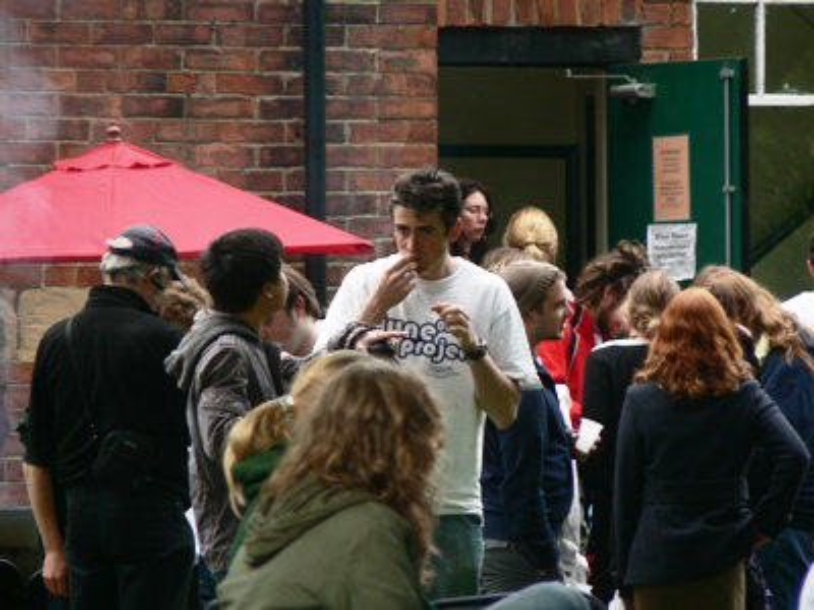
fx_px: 10159
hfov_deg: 4.6
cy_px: 305
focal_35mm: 432
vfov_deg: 3.4
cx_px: 407
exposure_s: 1/60
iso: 80
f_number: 3.3
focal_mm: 72
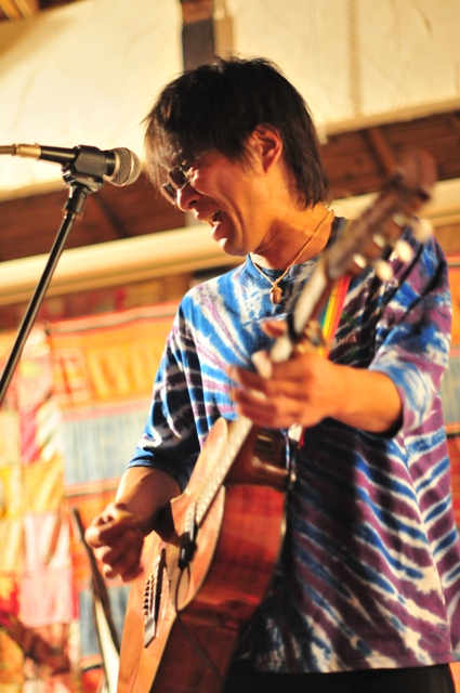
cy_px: 346
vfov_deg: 27.0
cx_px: 230
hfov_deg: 18.1
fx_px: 1441
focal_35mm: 75
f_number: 1.4
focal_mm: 50
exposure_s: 1/80
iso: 1600
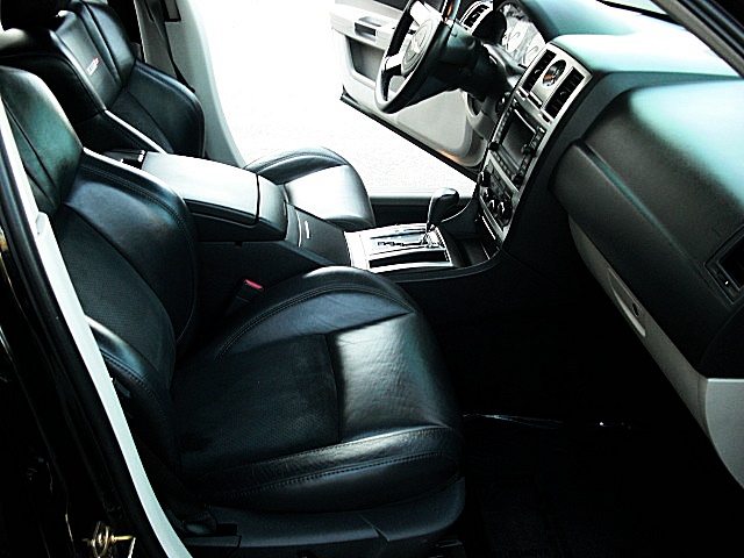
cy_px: 279
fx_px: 774
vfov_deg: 39.7
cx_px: 372
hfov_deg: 51.4
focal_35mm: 36
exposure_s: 1/60
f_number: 2.8
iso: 200
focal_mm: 6.3
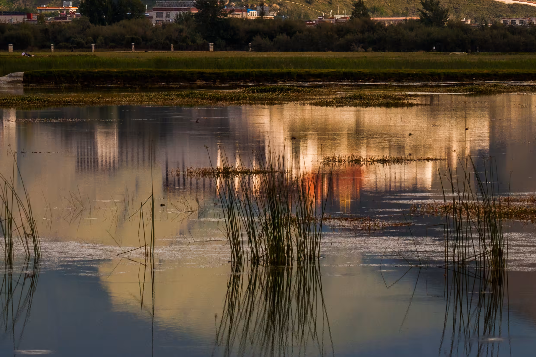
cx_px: 370
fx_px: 4005
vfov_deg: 5.1
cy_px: -27
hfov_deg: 7.7
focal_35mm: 269
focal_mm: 110
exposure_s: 1/250
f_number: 8
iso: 200
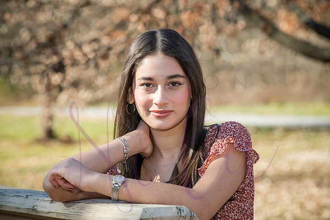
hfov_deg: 13.2
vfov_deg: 8.9
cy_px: 110
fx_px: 1421
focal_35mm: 155
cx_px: 165
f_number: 8
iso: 400
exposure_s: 1/500
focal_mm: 155
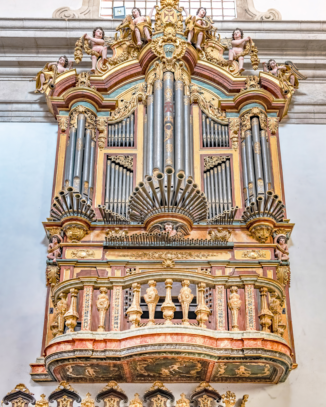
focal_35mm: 41
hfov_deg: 36.5
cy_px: 181
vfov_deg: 44.7
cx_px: 164
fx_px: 494
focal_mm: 36
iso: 1250
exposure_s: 1/40
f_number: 4.5
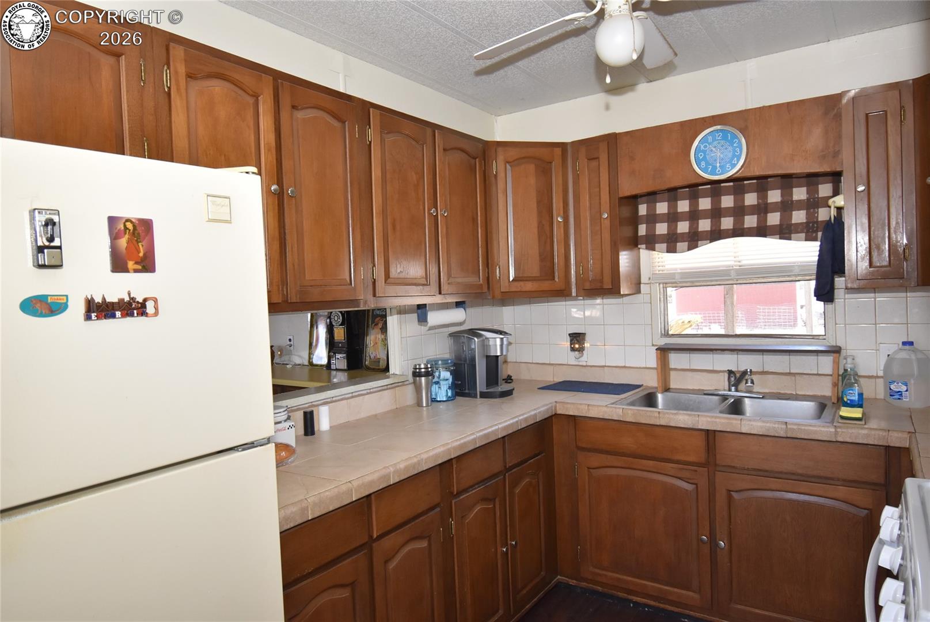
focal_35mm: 22
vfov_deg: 56.3
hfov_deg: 77.3
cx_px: 465
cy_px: 311
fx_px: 582
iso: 900
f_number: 5
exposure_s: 1/60
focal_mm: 15
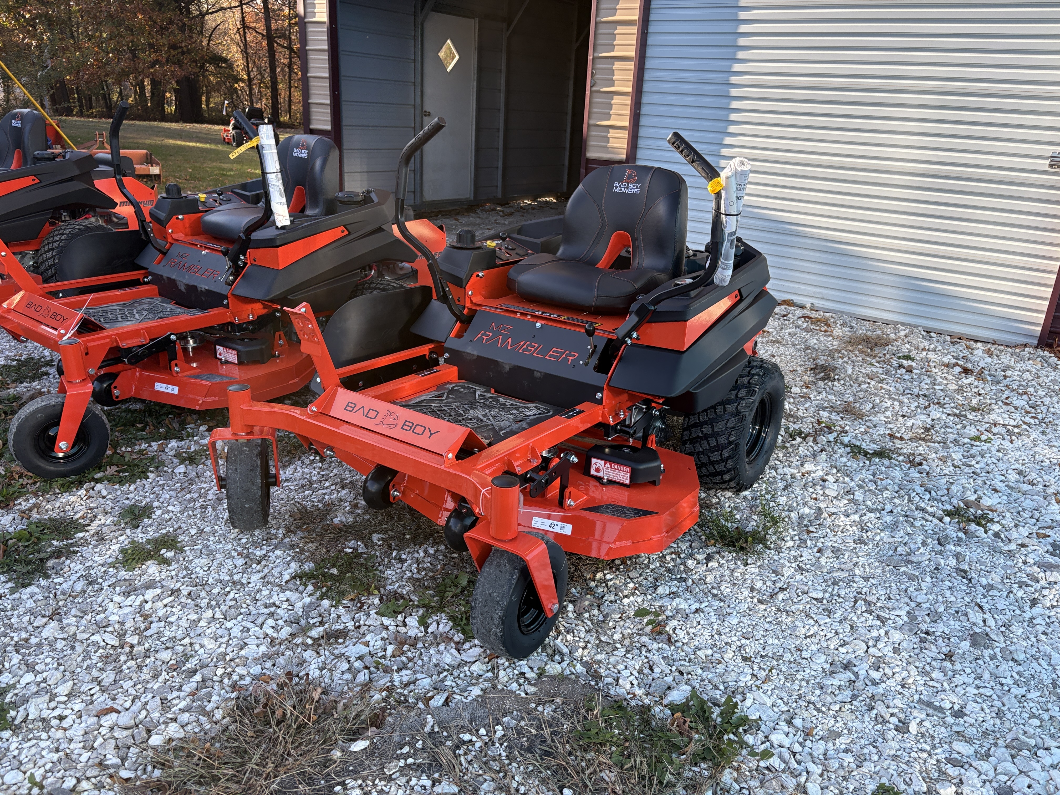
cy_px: 398
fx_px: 796
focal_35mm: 26
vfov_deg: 53.1
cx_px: 530
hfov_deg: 67.3
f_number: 1.6
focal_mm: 5.96
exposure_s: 1/507
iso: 50
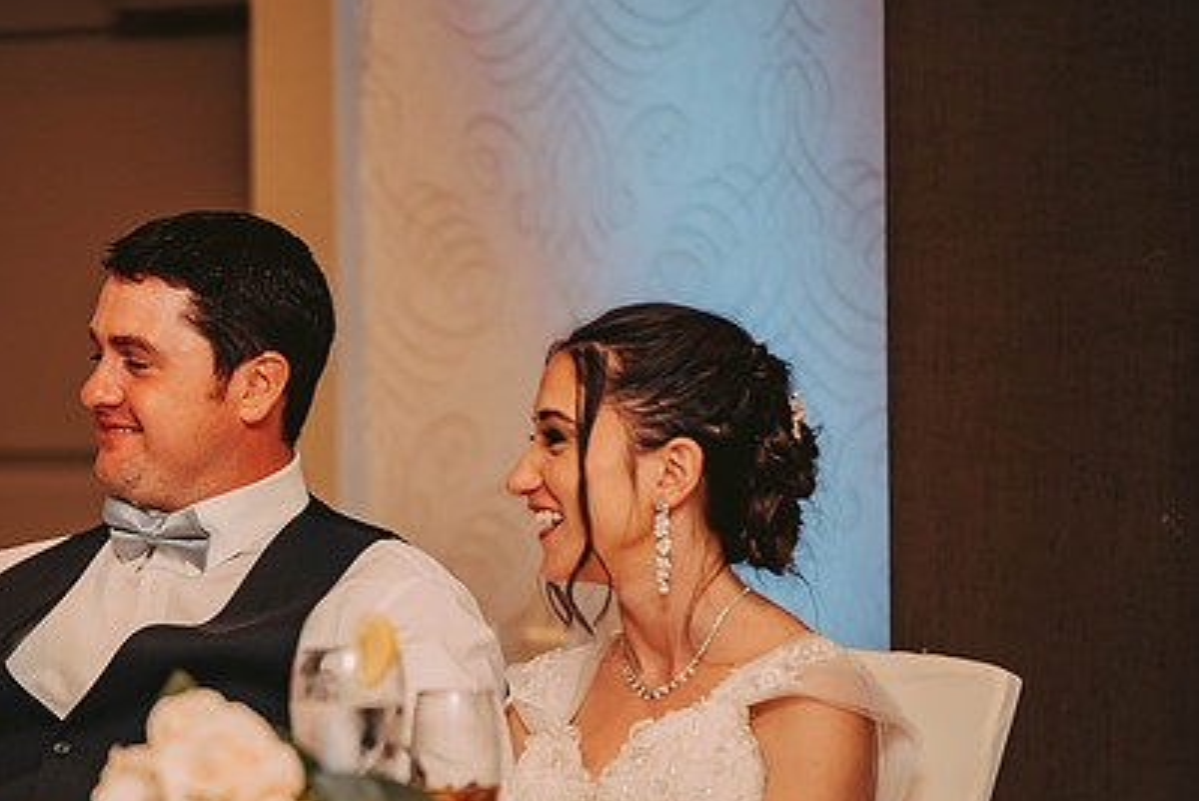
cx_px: 333
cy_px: 550
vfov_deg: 4.7
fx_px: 9662
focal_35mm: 290
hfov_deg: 7.1
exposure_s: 1/60
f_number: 2.8
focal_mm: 200
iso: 800
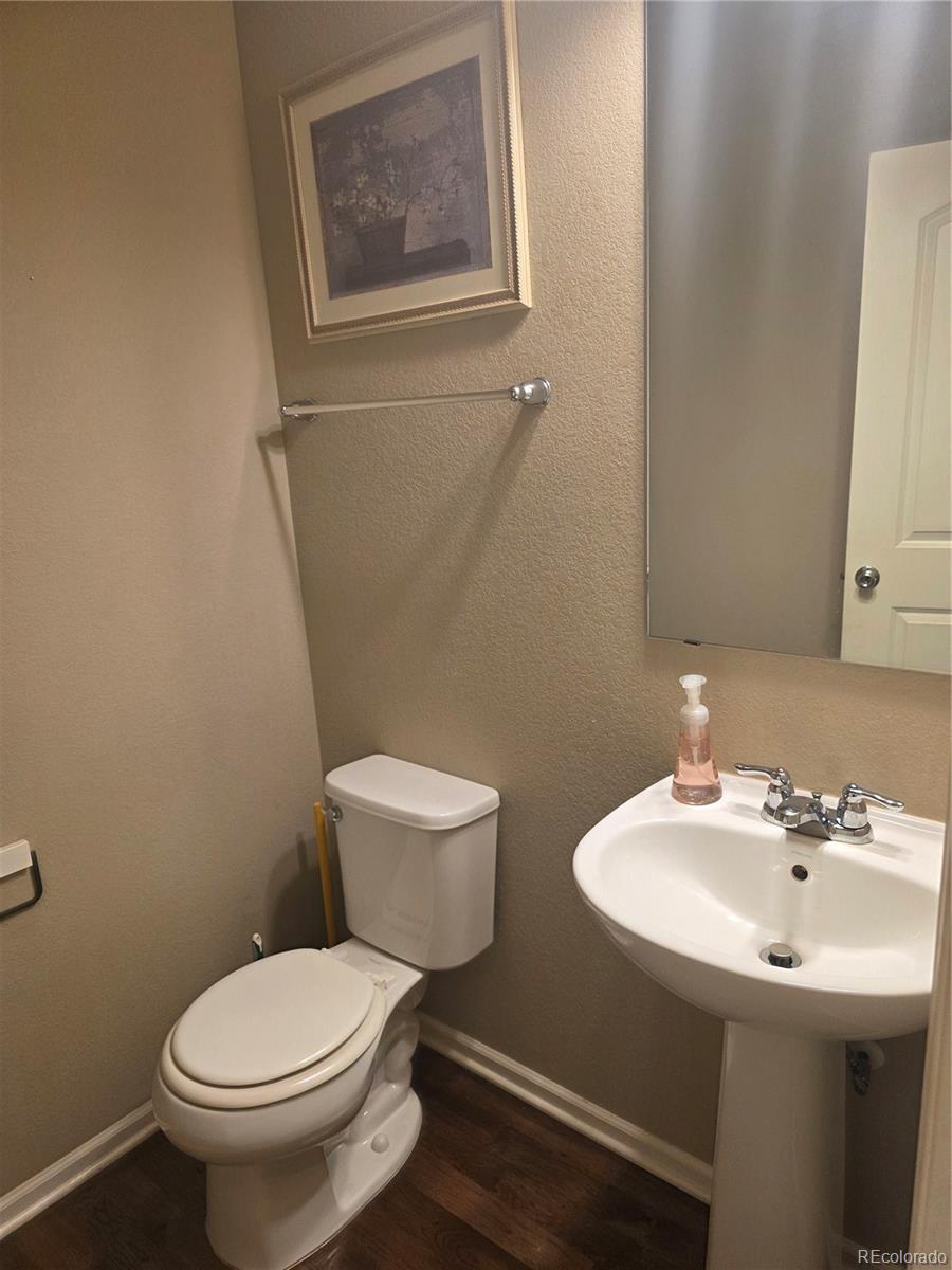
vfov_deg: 73.9
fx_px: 843
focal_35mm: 23
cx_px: 476
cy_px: 635
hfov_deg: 58.9
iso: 250
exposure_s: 1/120
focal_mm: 6.3
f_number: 1.7
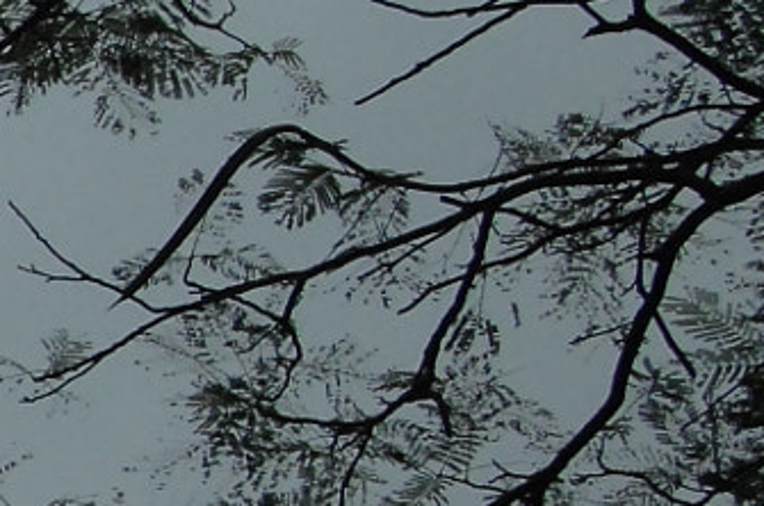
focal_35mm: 266
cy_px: 476
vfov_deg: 5.1
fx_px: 5636
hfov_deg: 7.1
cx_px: -1316
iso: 640
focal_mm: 29
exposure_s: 1/2500
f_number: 8
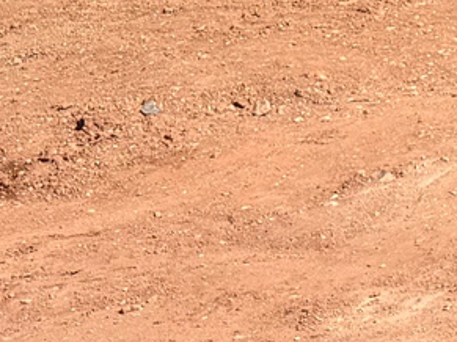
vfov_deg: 8.5
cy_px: -264
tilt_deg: +2.5
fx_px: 2230
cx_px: 1198
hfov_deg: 9.9
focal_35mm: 169
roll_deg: -1.1
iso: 80
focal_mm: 6.76
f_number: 1.78
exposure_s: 1/4975
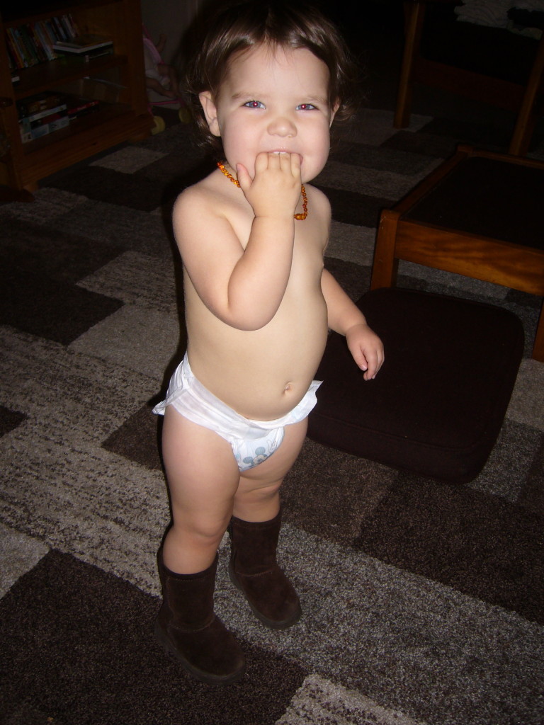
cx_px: 272
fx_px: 733
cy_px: 362
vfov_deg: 52.6
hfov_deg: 40.7
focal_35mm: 35
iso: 80
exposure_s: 1/60
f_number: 2.8
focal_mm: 5.8
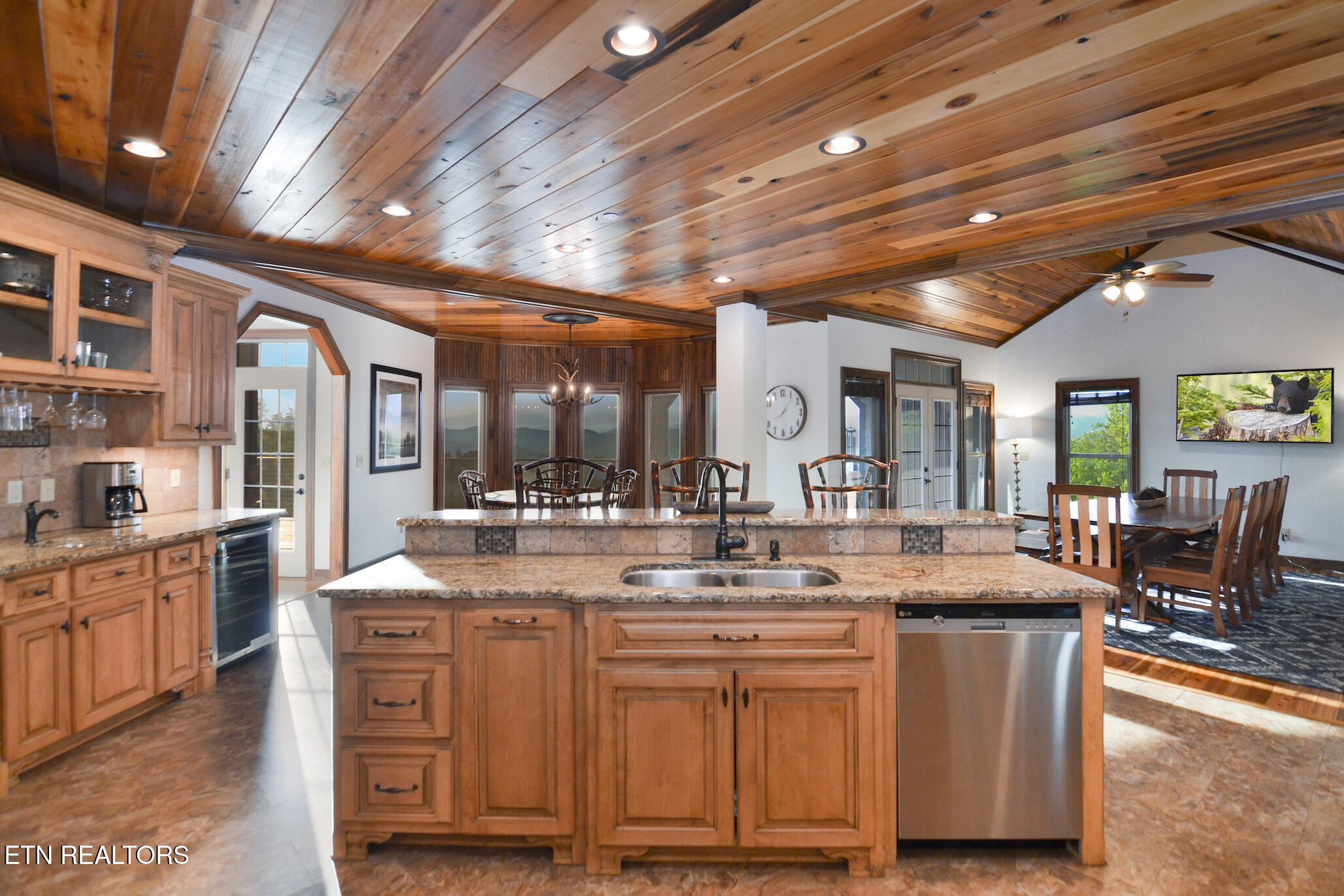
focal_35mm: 16
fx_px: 616
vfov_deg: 72.1
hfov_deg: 95.0
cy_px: 448
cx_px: 672
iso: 400
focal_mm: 11
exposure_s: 1/60
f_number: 4
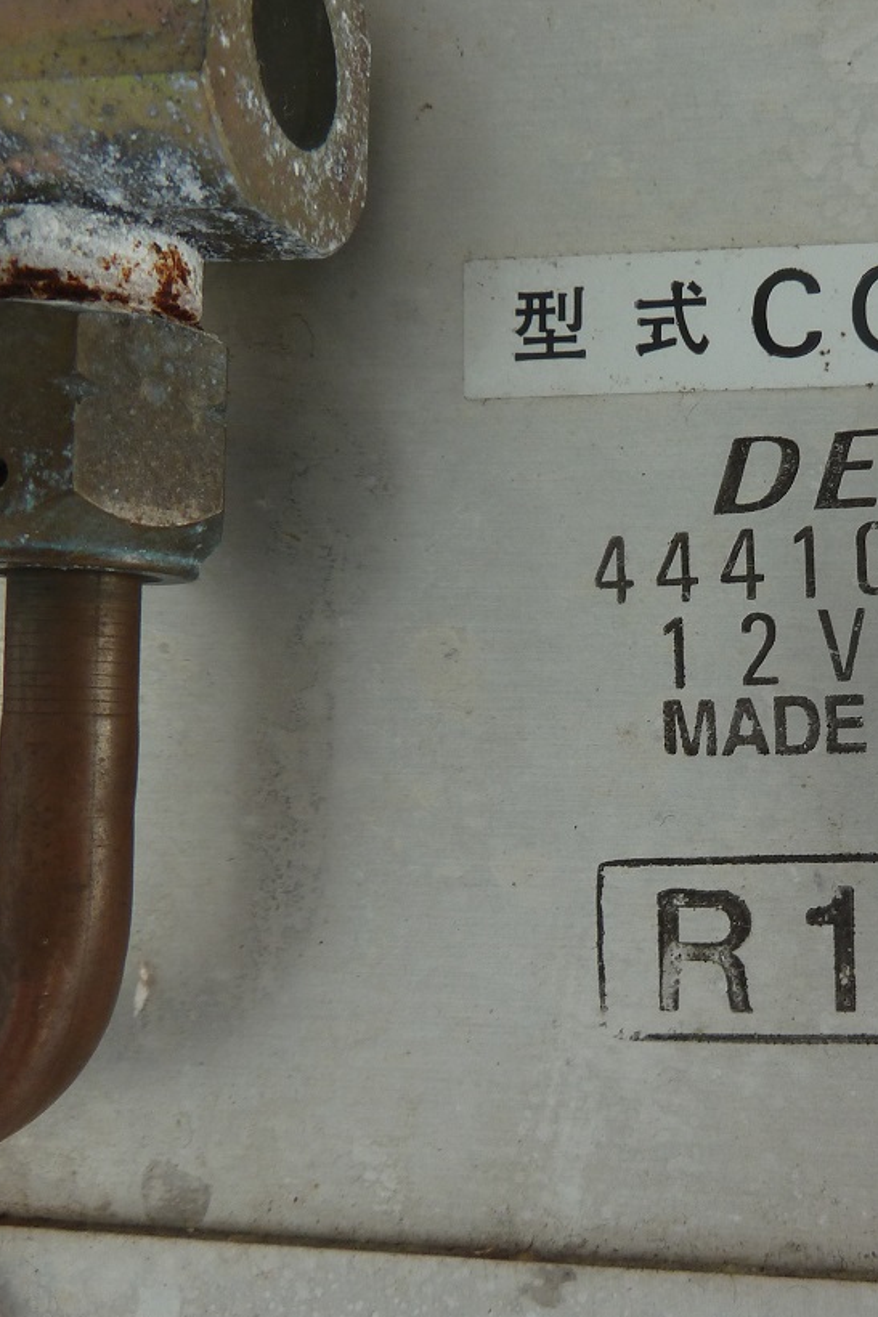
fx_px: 1391
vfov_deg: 50.6
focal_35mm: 38
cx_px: 783
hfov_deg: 33.3
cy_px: 715
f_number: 3.3
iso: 80
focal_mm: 4.1
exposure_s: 1/40
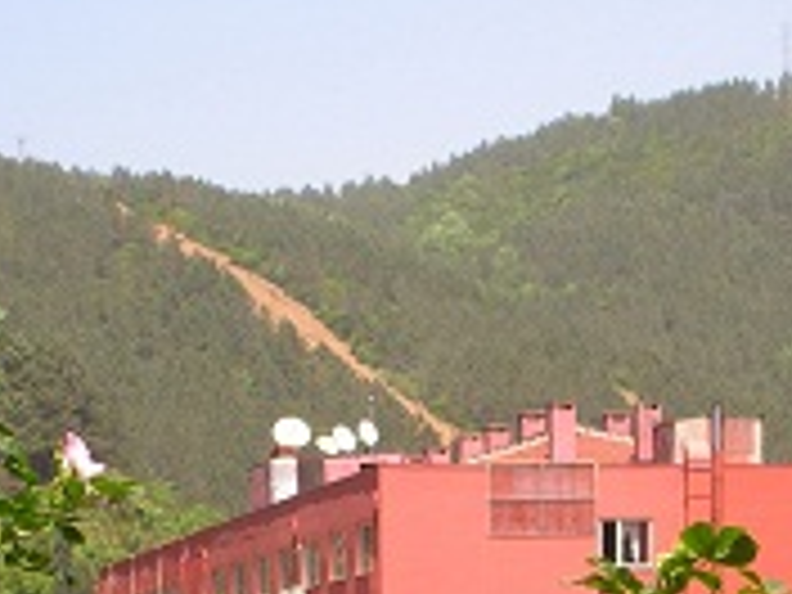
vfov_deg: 5.8
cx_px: 466
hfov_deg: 7.8
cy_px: 608
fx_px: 5834
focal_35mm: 255
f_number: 4.9
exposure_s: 1/228
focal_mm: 17.4
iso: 50
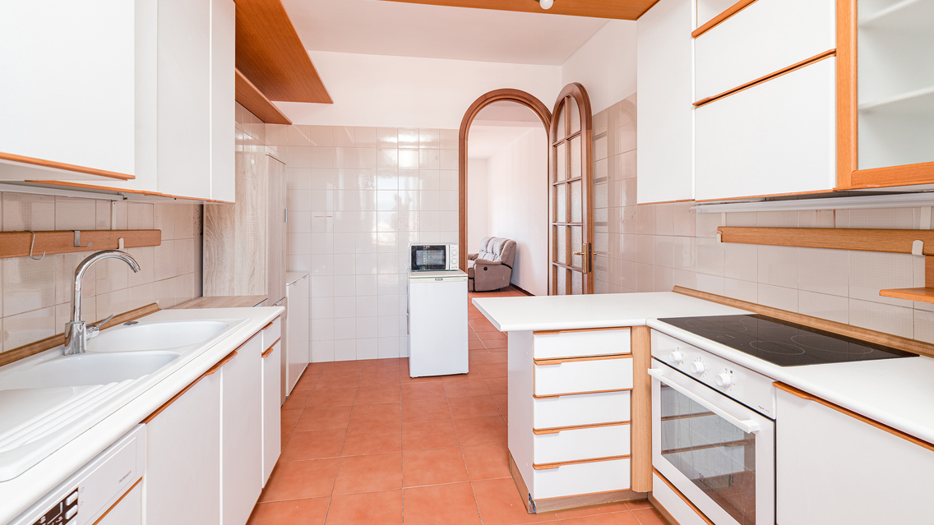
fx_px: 421
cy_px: 229
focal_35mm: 17
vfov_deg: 63.7
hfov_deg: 95.9
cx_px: 464
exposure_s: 1/15
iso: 200
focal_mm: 16
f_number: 7.1
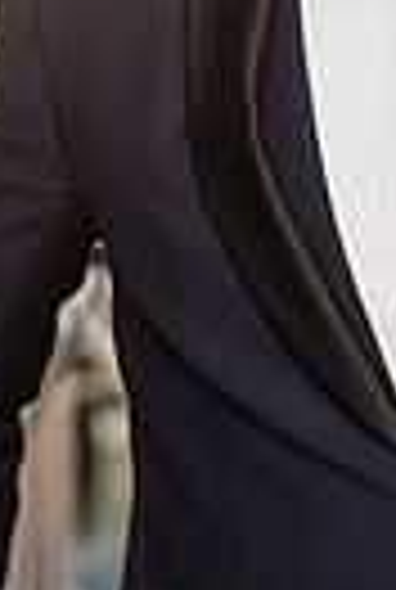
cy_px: 72
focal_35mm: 257
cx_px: 442
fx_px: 4218
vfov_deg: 8.0
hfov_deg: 5.4
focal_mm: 50
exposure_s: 1/125
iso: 1250
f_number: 1.4
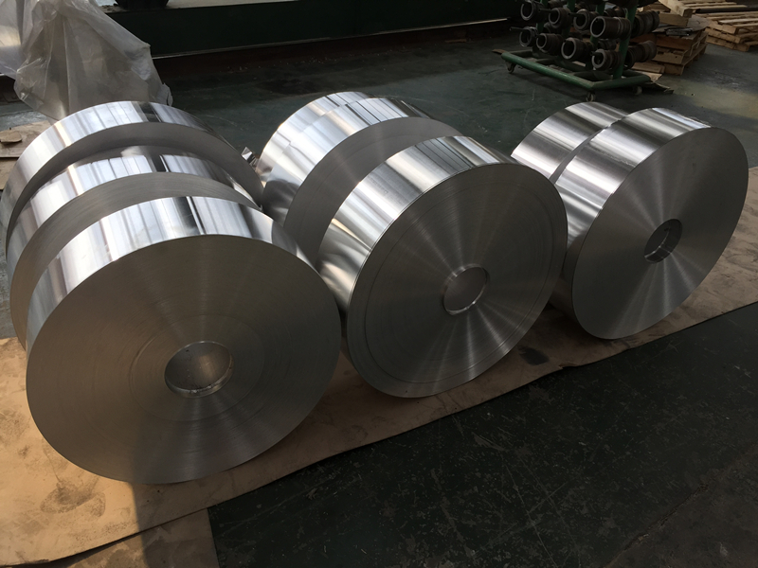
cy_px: 284
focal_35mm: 29
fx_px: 635
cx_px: 379
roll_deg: -5.6
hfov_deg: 61.7
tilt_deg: -33.6
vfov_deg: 48.2
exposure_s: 1/253
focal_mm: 4.15
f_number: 2.2
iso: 32
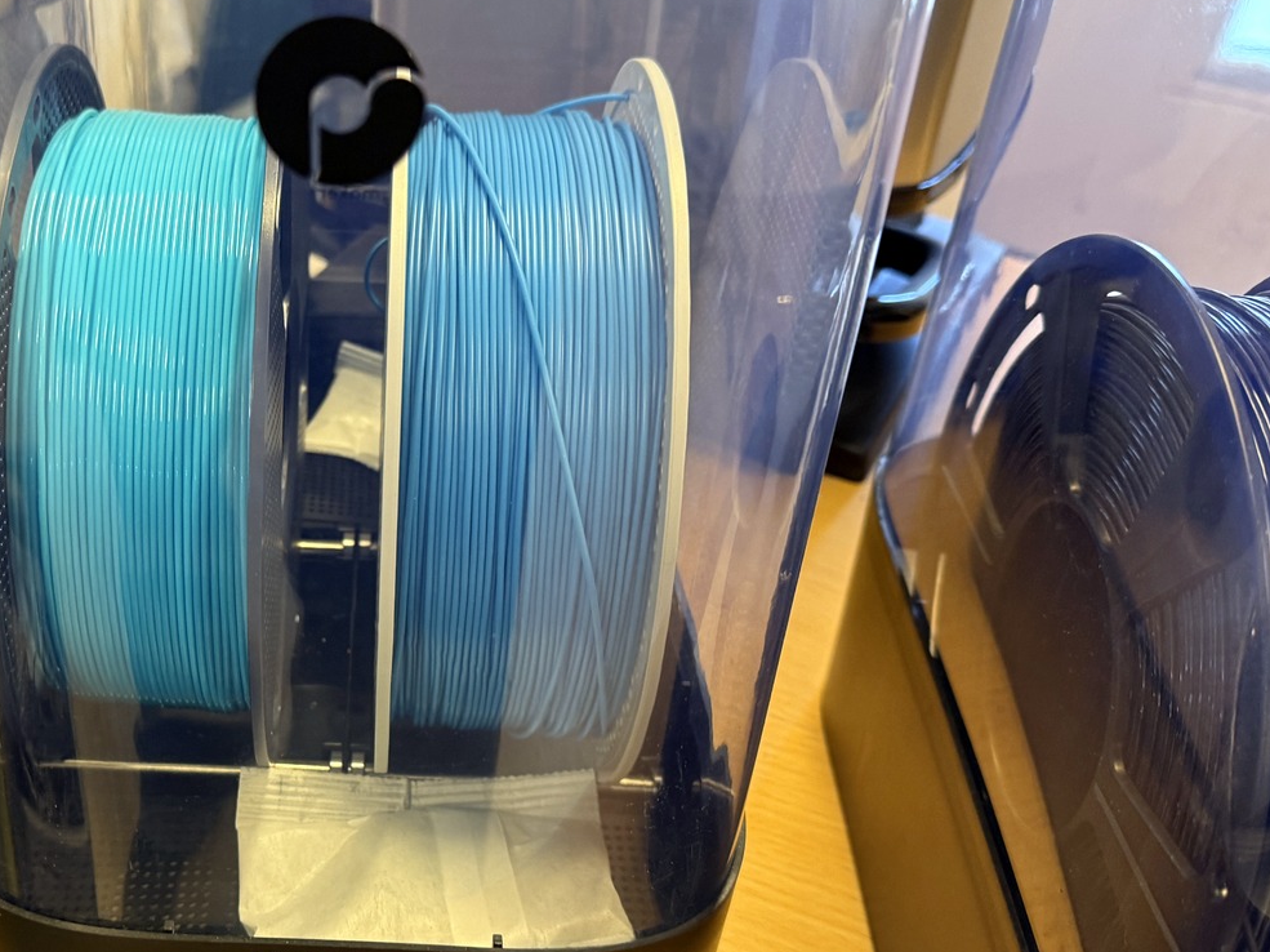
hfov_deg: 46.3
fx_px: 1430
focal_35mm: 39
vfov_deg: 36.8
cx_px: 325
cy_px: 507
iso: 250
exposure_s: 1/50
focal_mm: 6.76
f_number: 1.78
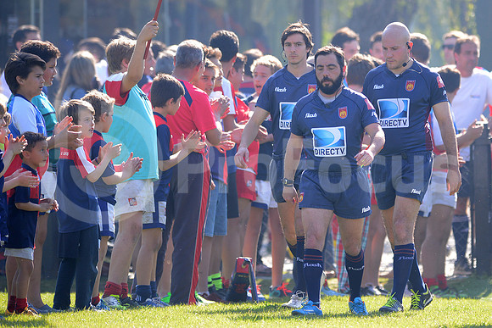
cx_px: 246
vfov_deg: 3.3
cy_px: 164
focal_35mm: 420
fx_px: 5741
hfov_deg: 4.9
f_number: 4
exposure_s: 1/640
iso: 400
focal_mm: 420
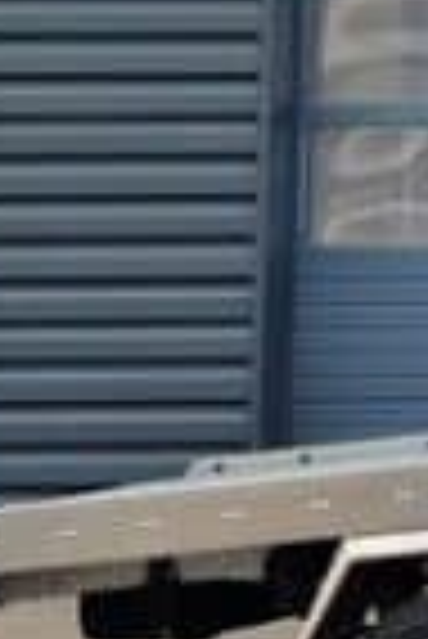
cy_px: 81
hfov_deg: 9.1
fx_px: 2295
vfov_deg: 15.7
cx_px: 1158
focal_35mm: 129
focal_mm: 5.4
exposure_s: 1/379
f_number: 1.8
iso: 50
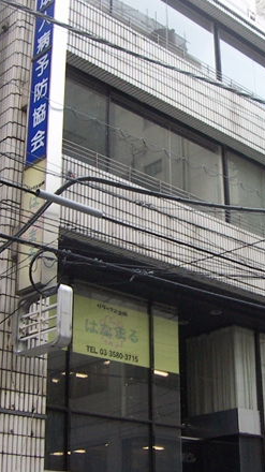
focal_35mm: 58
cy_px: 228
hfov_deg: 20.6
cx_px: 178
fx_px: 726
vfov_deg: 36.0
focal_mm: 4.7
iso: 100
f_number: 2.8
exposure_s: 1/50
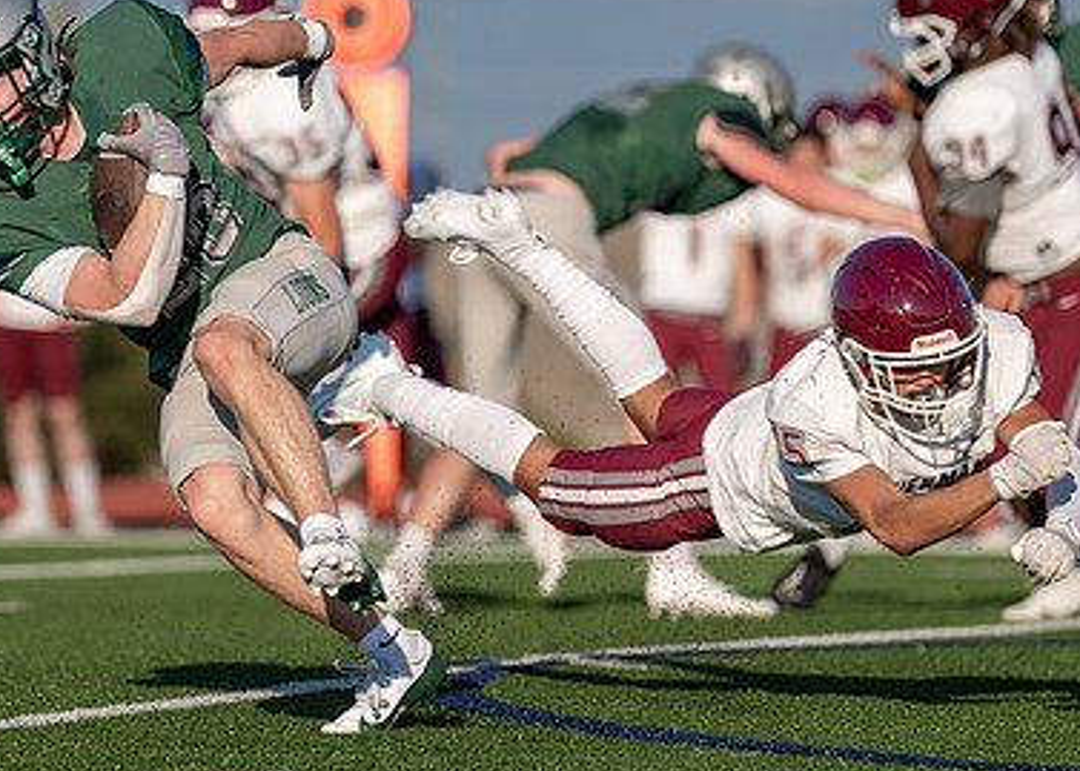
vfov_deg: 3.3
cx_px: 211
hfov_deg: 4.6
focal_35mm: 441
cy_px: 185
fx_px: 13522
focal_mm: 200
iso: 100
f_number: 2.8
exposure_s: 1/2500
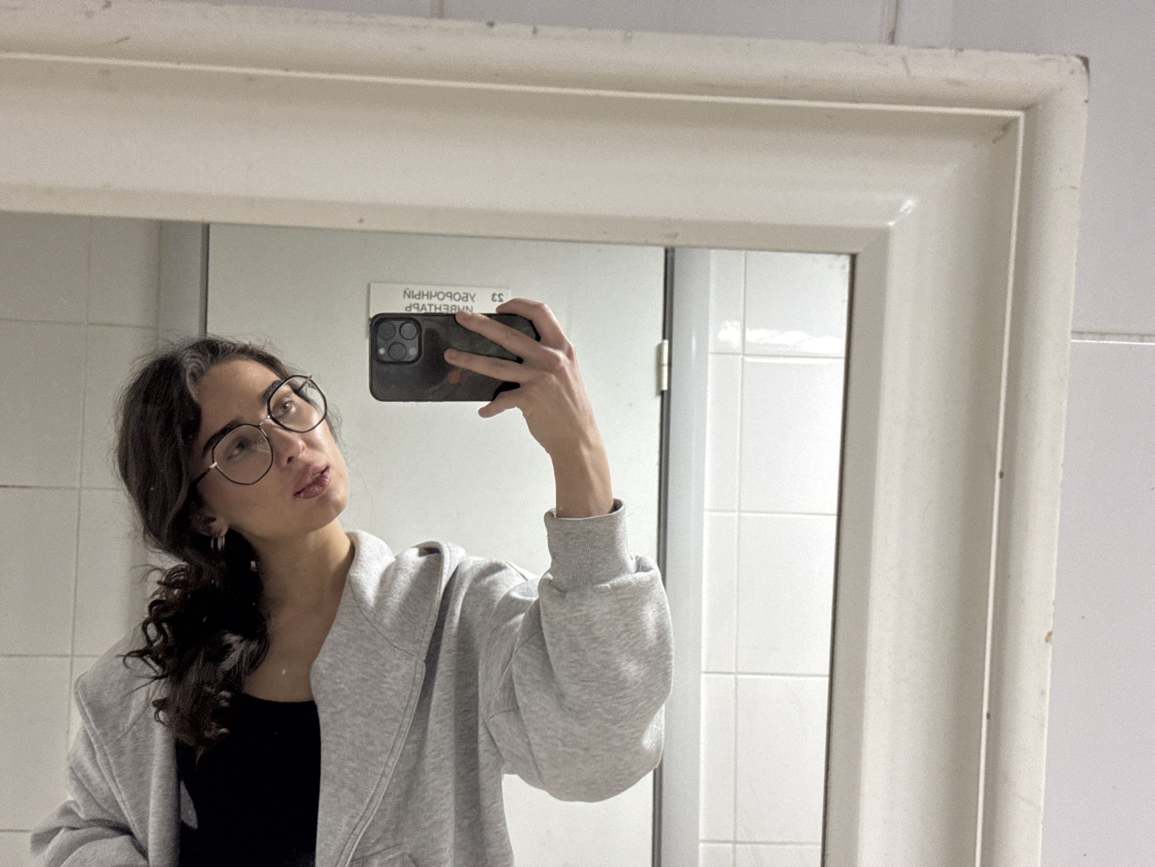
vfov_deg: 30.3
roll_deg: -2.7
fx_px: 1602
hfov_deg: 39.7
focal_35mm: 48
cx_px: 578
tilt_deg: -10.9
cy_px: 434
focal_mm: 6.76
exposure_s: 1/33
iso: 250
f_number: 1.78
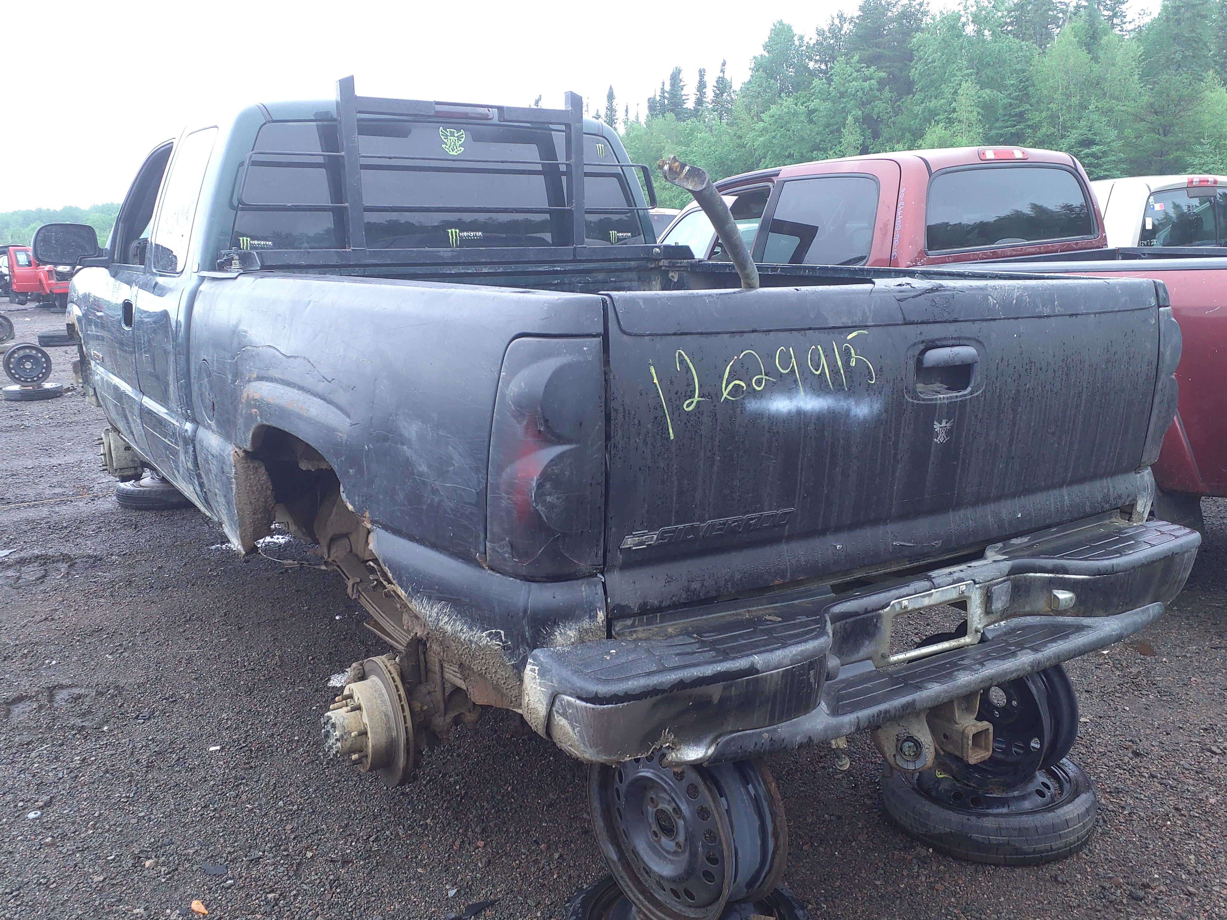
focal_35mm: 26
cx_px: 614
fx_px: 922
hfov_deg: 67.3
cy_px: 460
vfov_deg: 53.1
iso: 40
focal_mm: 3.58
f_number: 1.9
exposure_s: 1/60
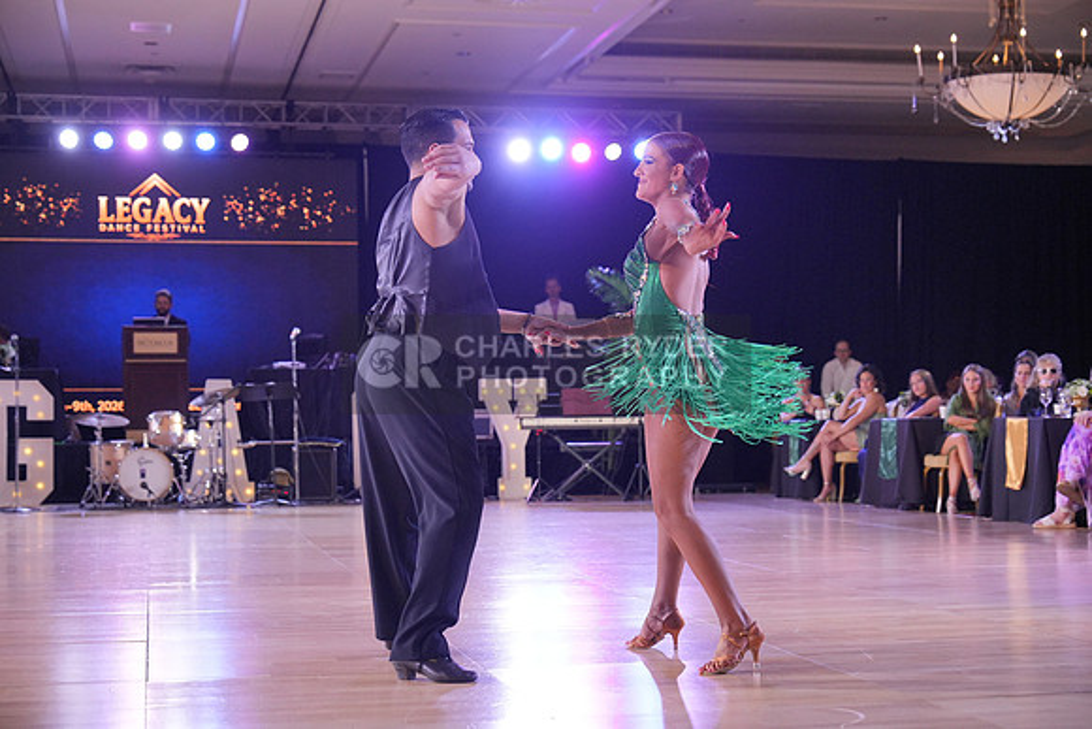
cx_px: 546
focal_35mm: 62
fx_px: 1881
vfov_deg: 21.9
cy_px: 364
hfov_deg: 32.4
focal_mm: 62
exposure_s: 1/500
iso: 3200
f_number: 4
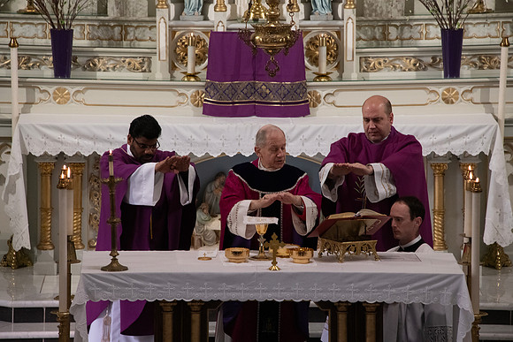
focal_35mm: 300
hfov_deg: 6.9
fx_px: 4276
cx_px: 256
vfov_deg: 4.6
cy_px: 171
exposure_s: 1/100
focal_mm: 300
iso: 4000
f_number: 10
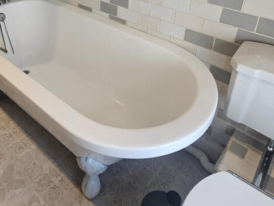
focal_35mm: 28
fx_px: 222
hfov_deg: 63.1
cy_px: 35
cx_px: 118
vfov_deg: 46.6
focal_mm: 2.2
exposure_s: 1/50
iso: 100
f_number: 2.2
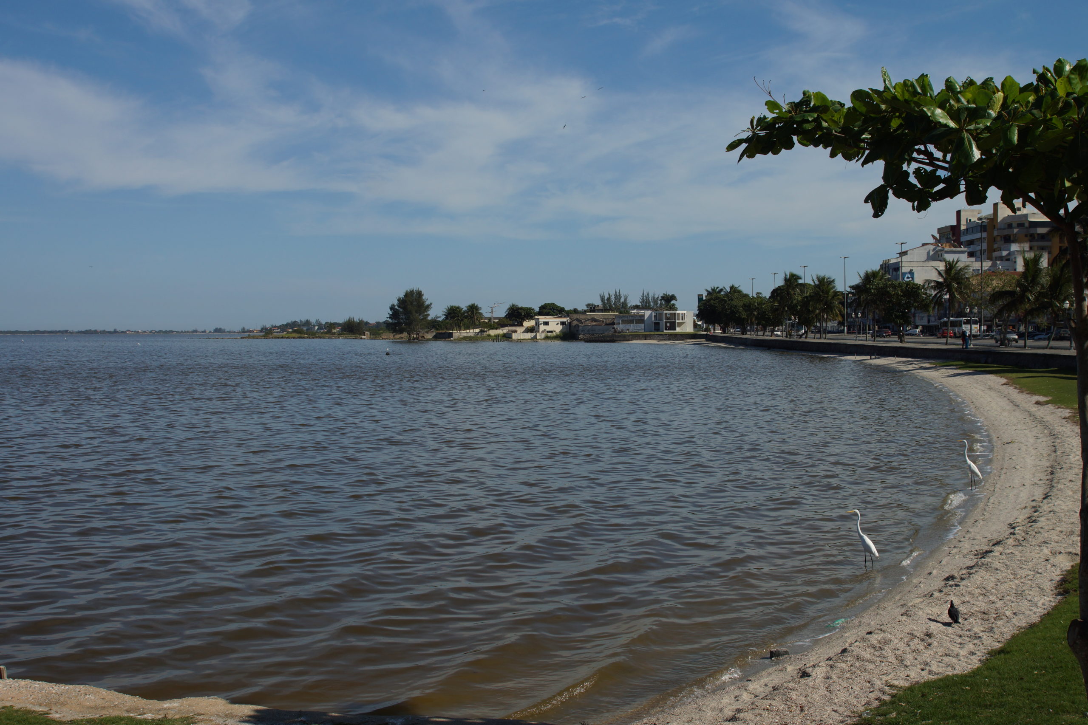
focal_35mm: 82
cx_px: 544
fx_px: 2493
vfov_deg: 16.6
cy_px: 362
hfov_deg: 24.6
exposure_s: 1/640
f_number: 8
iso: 100
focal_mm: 55
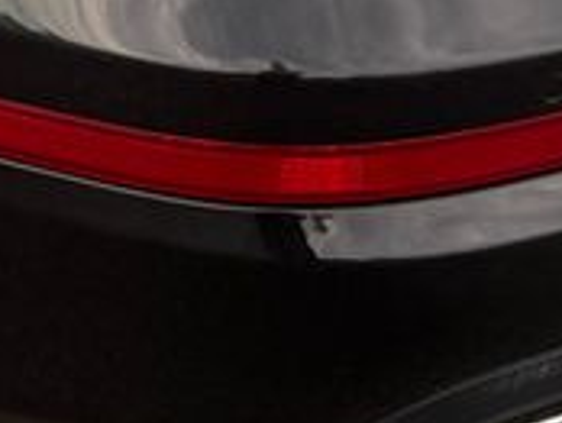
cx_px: -29
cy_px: -475
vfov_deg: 9.7
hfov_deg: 13.7
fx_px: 2292
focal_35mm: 141
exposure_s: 1/423
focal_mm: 6.76
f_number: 1.78
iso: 100
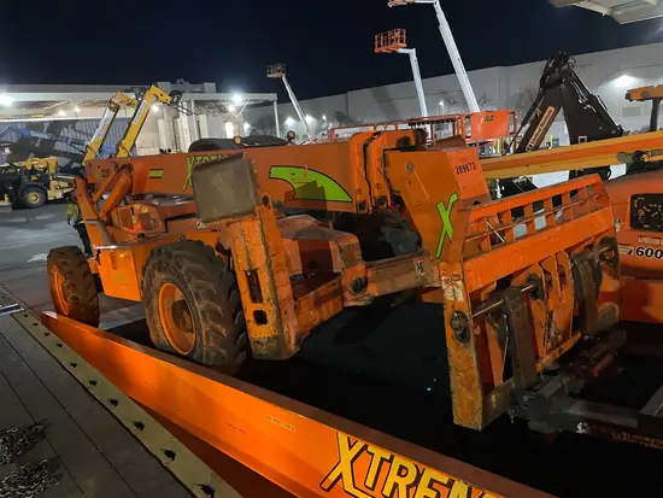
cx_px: 332
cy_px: 249
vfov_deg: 53.1
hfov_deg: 67.3
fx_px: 498
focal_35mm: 26
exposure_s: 1/30
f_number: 1.6
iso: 1000
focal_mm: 4.2
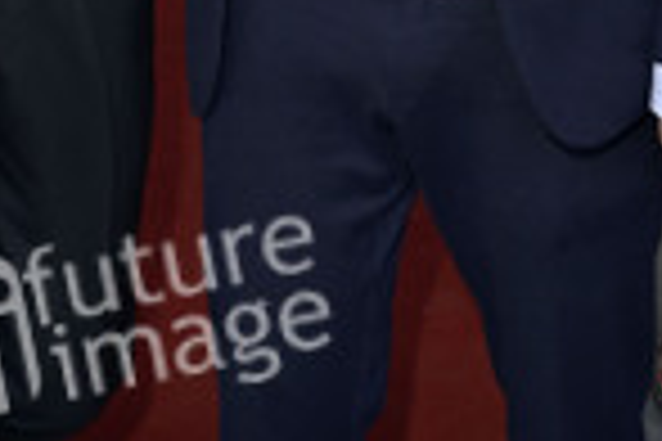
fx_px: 1600
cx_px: 230
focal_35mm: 87
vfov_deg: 14.0
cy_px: -351
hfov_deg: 23.3
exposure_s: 1/160
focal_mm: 32
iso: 800
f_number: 5.6
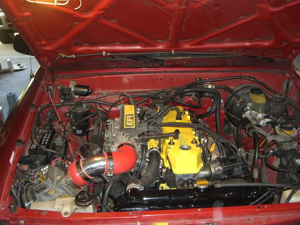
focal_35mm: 38
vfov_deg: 37.7
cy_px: 112
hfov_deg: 49.0
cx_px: 150
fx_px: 329
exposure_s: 1/60
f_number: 2.8
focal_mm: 7.9
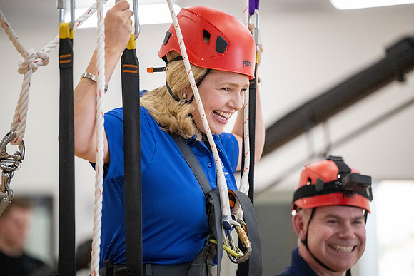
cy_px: 138
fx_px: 2013
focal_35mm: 175
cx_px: 207
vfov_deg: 7.9
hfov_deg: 11.7
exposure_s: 1/1000
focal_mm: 175
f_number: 2.8
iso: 6400
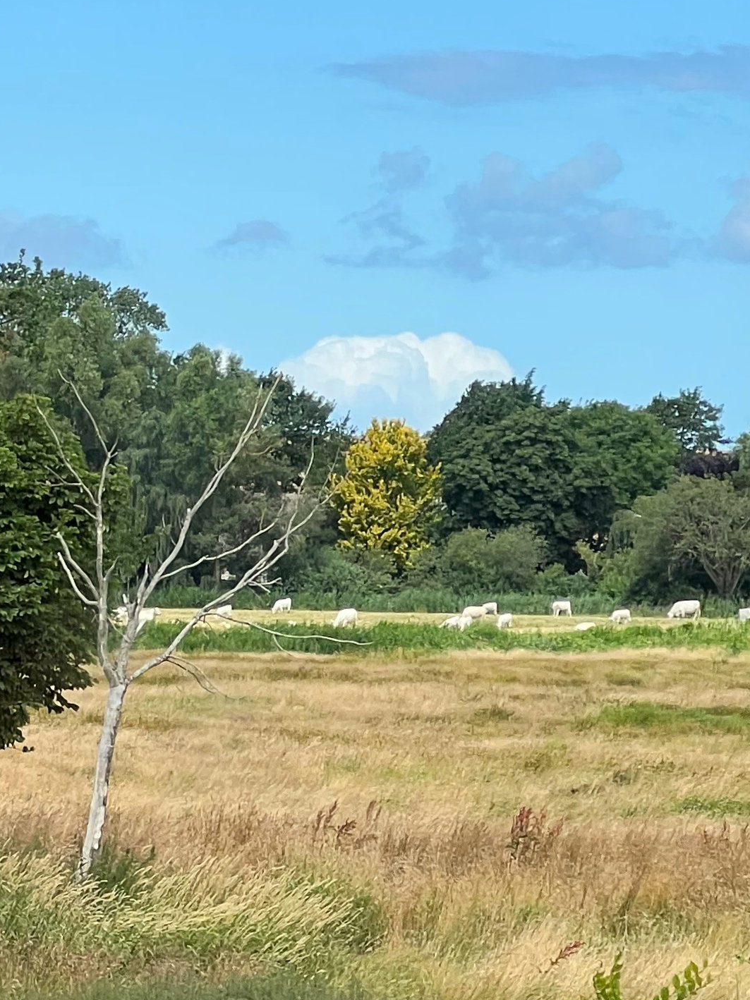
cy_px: 656
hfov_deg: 6.7
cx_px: -305
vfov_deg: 9.0
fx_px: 6328
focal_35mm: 219
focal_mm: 9
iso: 32
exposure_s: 1/630
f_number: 2.8
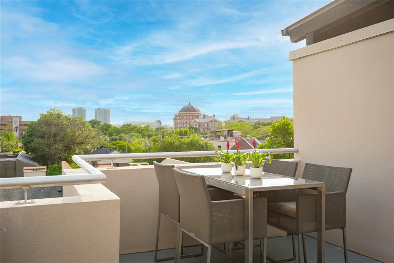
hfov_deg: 54.4
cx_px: 197
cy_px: 132
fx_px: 383
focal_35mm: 35
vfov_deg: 37.9
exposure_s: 1/160
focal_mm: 35
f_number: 7.1
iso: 100
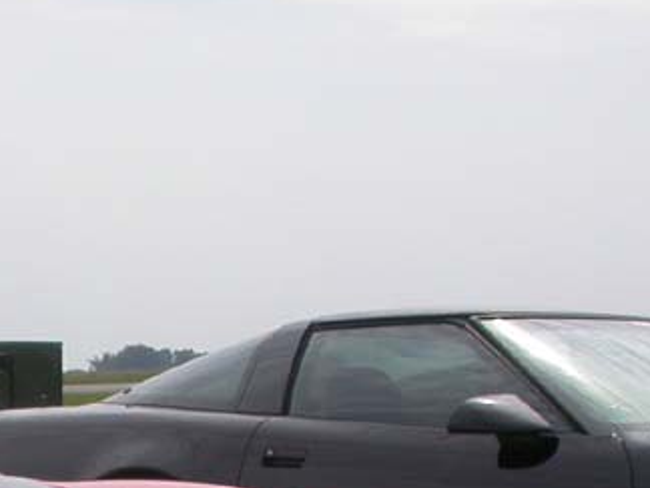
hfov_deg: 15.5
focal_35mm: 120
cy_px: 679
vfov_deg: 11.9
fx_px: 2253
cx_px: -241
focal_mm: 7.85
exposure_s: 1/437
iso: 100
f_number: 7.5
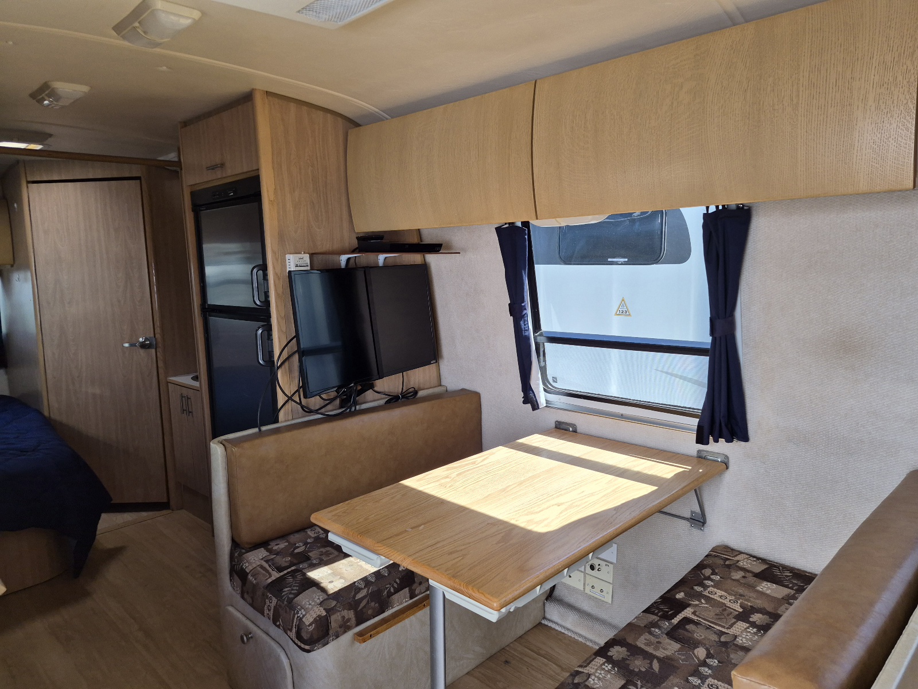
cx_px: 459
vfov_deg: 58.9
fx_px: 610
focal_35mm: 23
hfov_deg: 73.9
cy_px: 344
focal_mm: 5.4
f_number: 1.8
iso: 80
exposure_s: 1/625
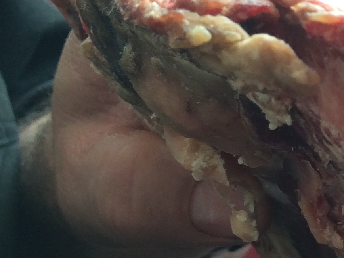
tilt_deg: -21.5
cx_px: 645
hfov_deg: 15.2
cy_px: 235
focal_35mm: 109
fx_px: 1083
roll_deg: +28.9
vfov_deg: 13.5
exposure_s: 1/30
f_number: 2.2
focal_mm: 4.15
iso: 40
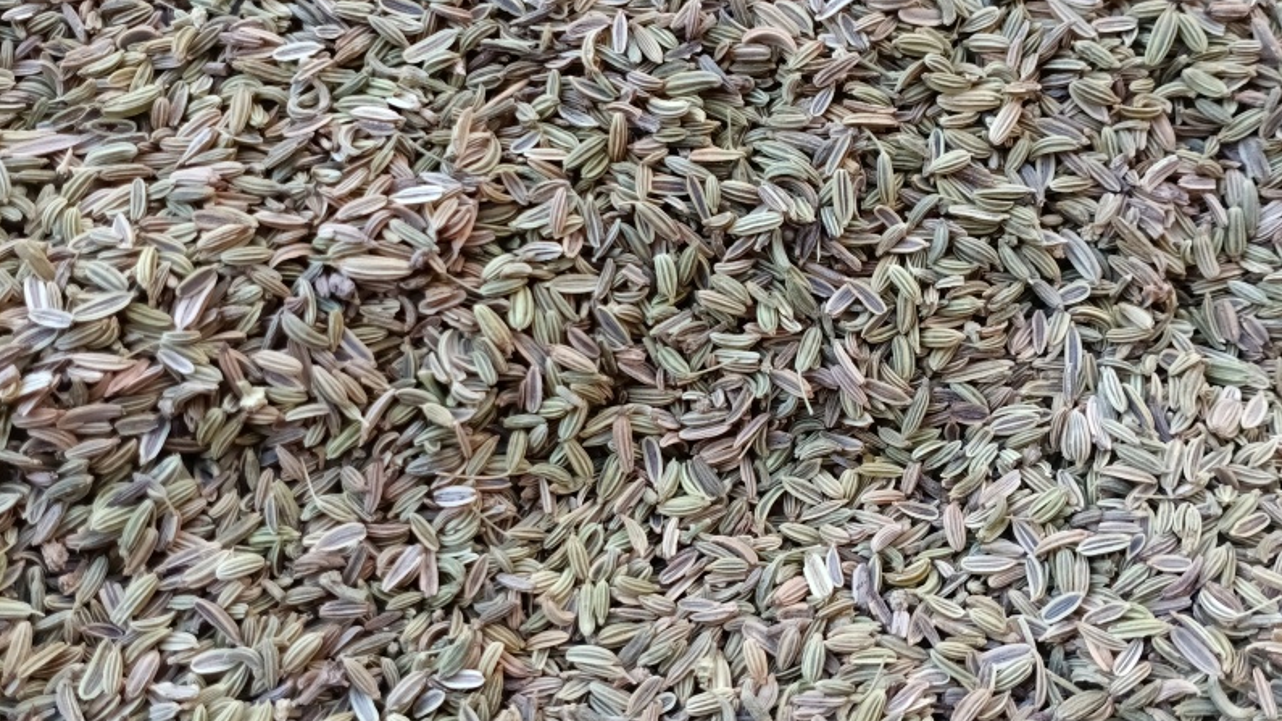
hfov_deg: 52.8
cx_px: 639
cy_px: 348
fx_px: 1292
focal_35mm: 38
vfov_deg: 31.2
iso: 198
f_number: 1.8
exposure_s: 1/120
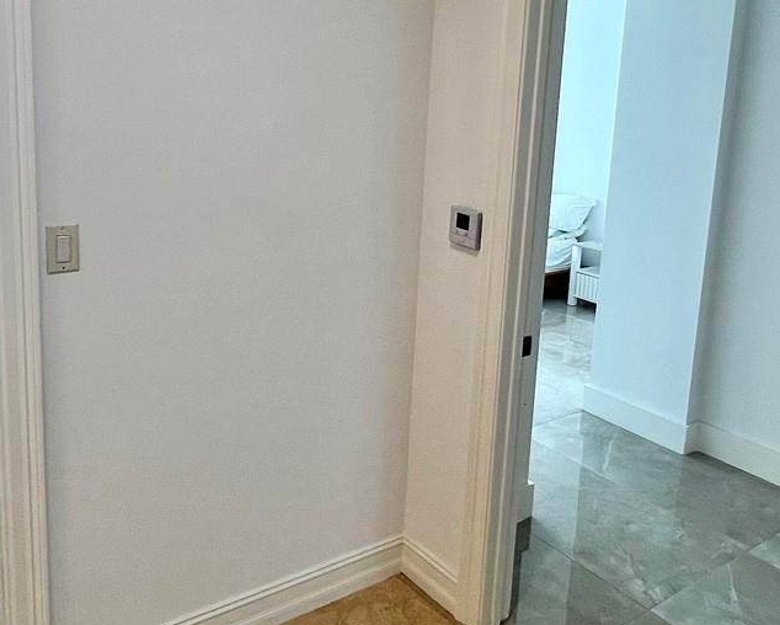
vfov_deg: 45.3
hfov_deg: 55.6
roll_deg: -3.2
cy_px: 217
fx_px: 739
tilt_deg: -9.9
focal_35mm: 32
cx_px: 407
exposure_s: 1/120
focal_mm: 1.57
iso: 64
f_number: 1.8
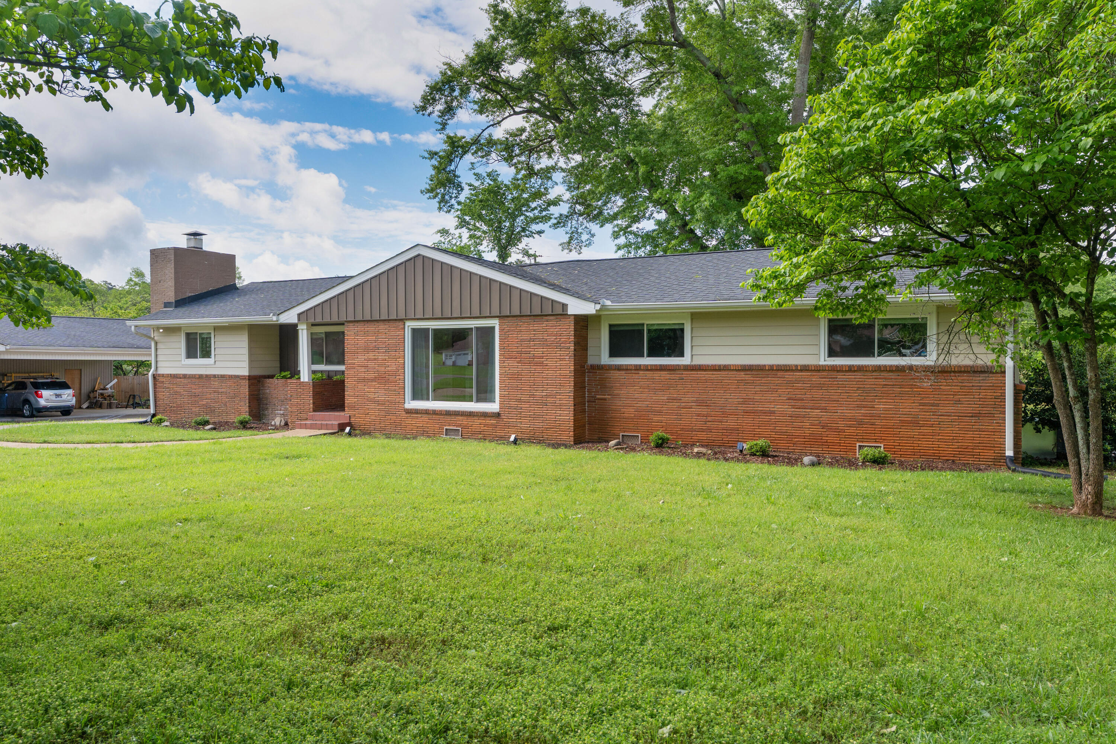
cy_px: 372
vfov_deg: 49.6
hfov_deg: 69.4
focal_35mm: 26
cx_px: 558
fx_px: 806
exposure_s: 1/200
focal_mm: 26
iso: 320
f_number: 7.1
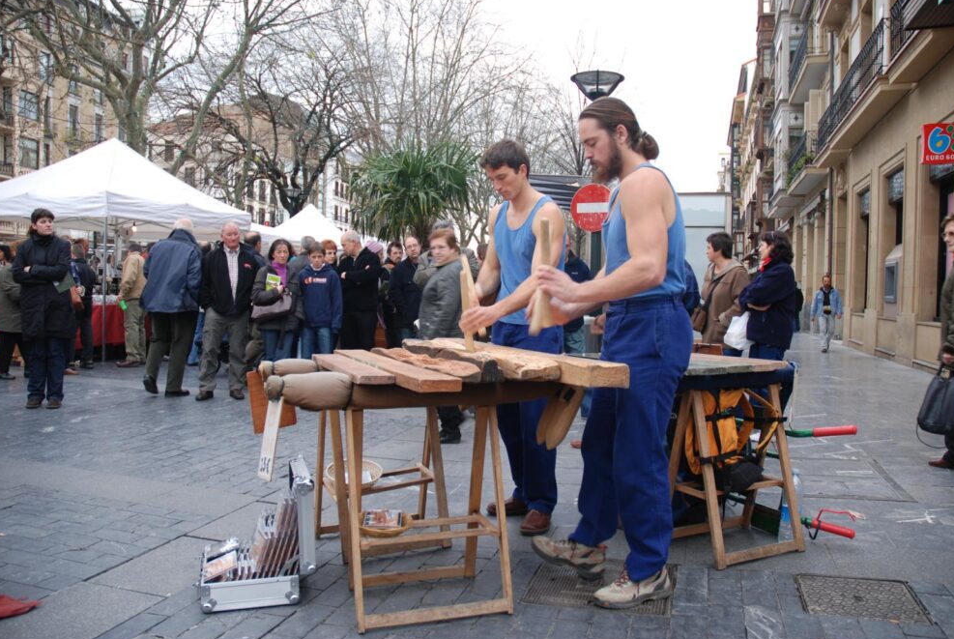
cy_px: 319
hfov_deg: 65.4
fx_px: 743
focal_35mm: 28
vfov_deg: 46.5
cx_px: 485
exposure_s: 1/40
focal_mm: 18
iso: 100
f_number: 3.5
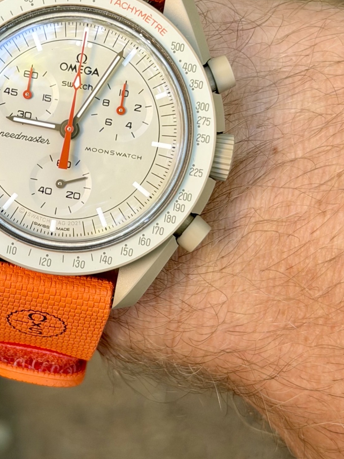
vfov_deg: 23.0
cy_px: 231
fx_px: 1127
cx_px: 50
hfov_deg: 17.2
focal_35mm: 85
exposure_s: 1/121
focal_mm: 6.76
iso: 64
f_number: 1.78
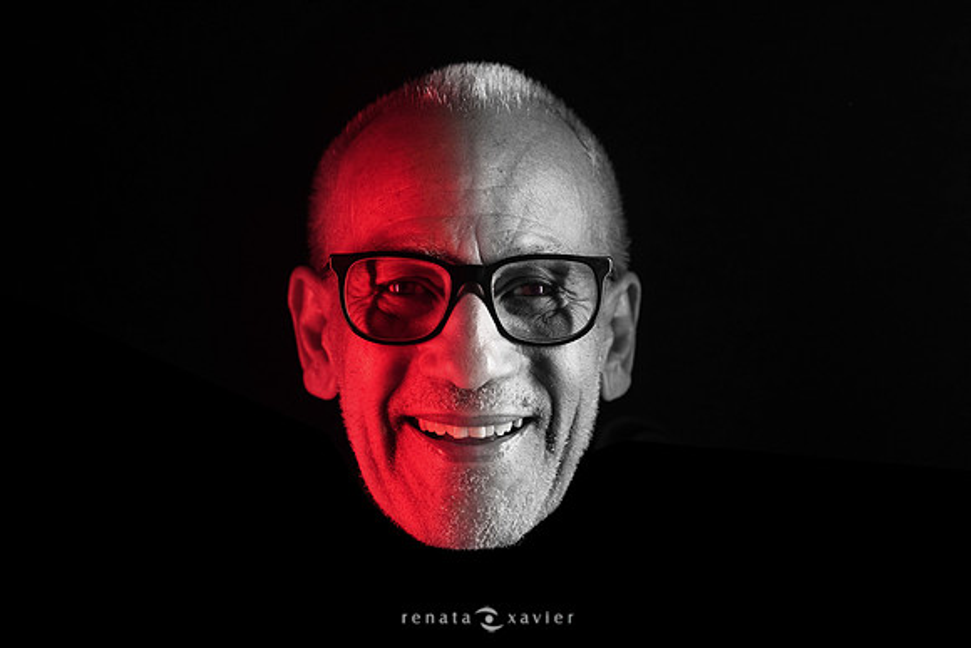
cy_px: 324
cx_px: 486
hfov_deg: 23.9
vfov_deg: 16.1
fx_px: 2293
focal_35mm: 85
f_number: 3.2
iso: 800
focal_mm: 85
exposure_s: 1/125
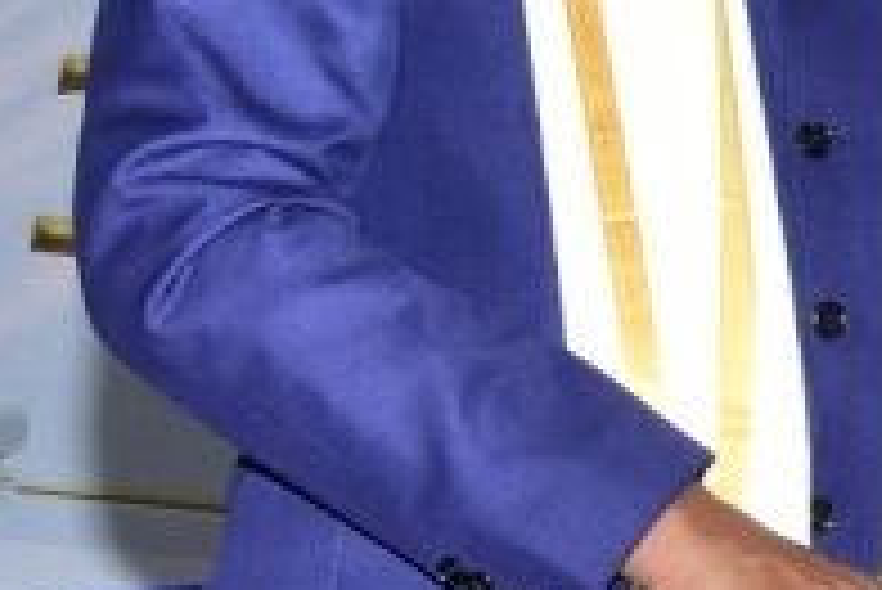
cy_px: 207
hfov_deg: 9.7
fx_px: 4487
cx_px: 2218
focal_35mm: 183
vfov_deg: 7.5
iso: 800
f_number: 8
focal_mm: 35
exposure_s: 1/160
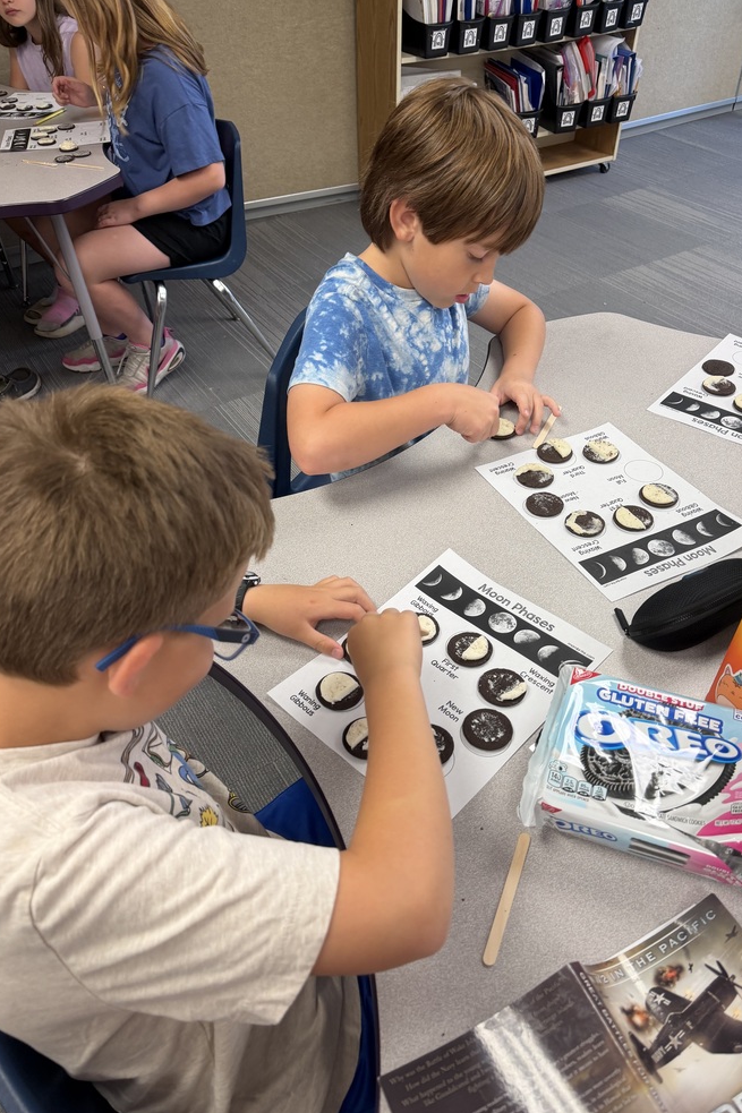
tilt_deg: -42.7
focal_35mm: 26
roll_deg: +0.6
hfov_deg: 49.5
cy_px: 557
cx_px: 386
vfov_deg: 69.4
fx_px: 804
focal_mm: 6.76
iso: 125
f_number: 1.78
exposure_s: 1/120
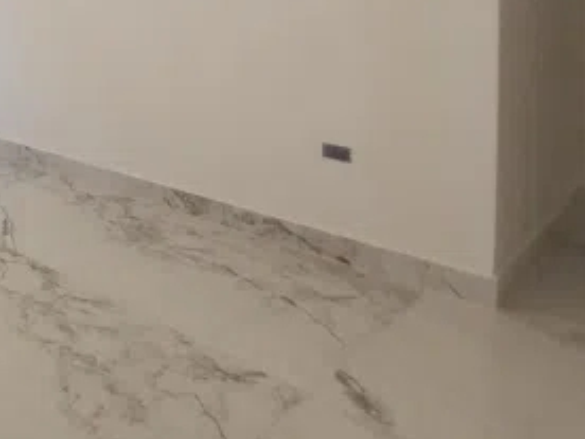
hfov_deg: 38.3
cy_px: -10
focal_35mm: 33
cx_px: -140
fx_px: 558
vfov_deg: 37.8
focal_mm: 1.3
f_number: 2.2
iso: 100
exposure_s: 1/100
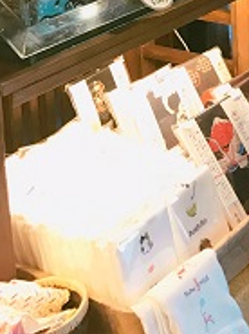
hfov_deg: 15.0
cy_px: -72
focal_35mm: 91
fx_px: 876
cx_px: 372
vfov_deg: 20.2
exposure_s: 1/24
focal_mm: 3.99
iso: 40
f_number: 1.8
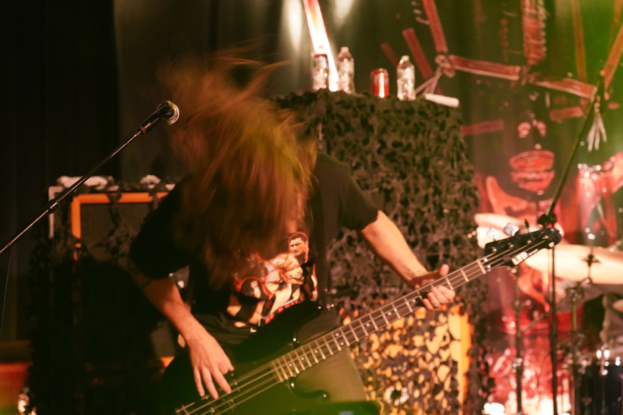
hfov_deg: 31.0
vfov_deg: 20.9
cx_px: 312
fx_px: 1125
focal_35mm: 65
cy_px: 208
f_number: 4
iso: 12800
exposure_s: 1/50
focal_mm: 65
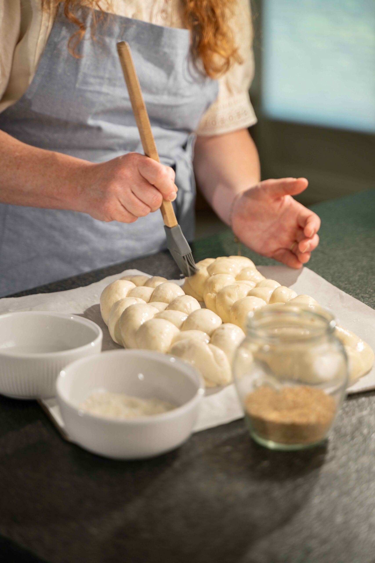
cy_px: 282
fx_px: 1172
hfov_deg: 18.2
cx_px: 188
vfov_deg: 27.0
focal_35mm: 75
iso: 64
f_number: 2.8
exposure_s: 1/200
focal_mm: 75
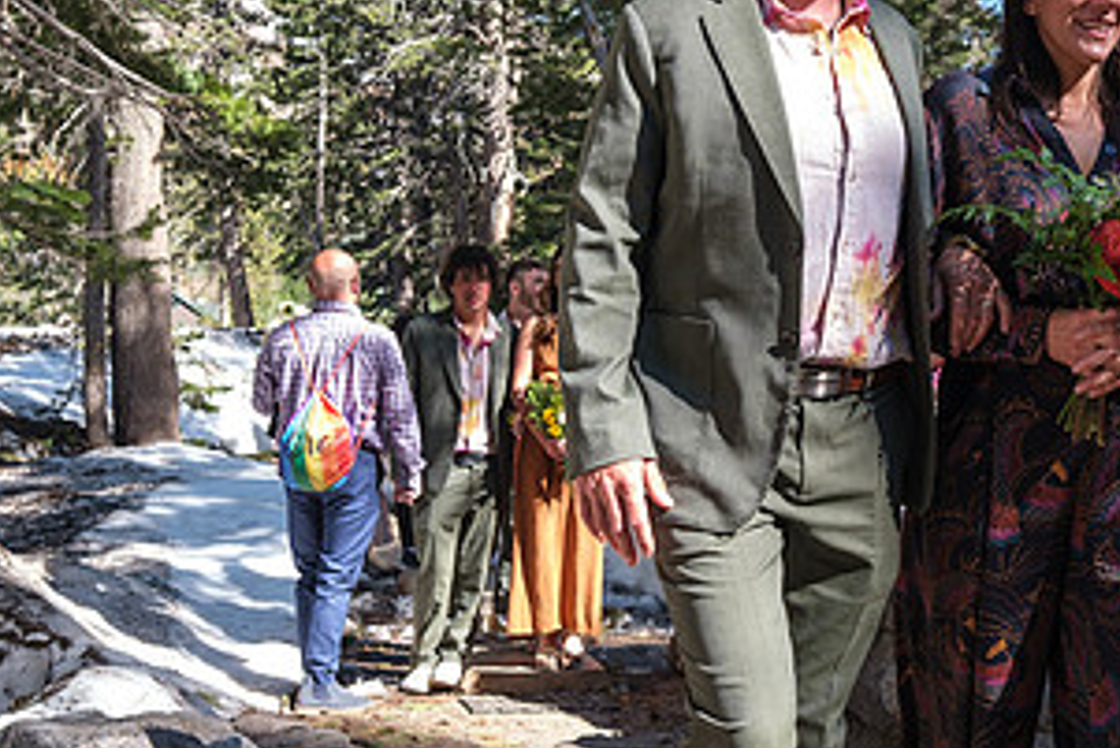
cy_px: 303
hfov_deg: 37.4
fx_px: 1618
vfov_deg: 26.0
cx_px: 822
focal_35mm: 52
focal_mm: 18
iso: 250
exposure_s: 1/400
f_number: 3.6
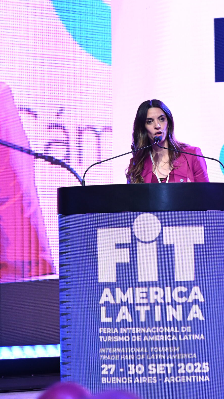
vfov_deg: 12.1
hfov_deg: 6.8
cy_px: 169
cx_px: 203
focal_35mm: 178
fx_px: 1878
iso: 4000
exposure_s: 1/250
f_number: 5
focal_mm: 105
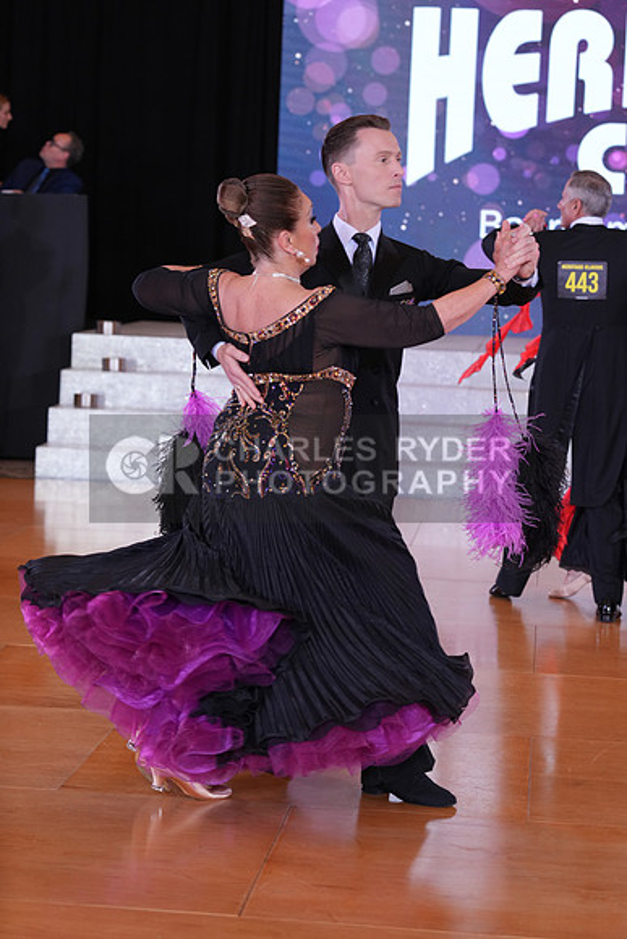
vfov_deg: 20.6
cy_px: 470
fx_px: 2585
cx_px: 314
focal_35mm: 99
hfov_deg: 13.8
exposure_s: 1/200
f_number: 4.5
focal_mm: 99
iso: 1250
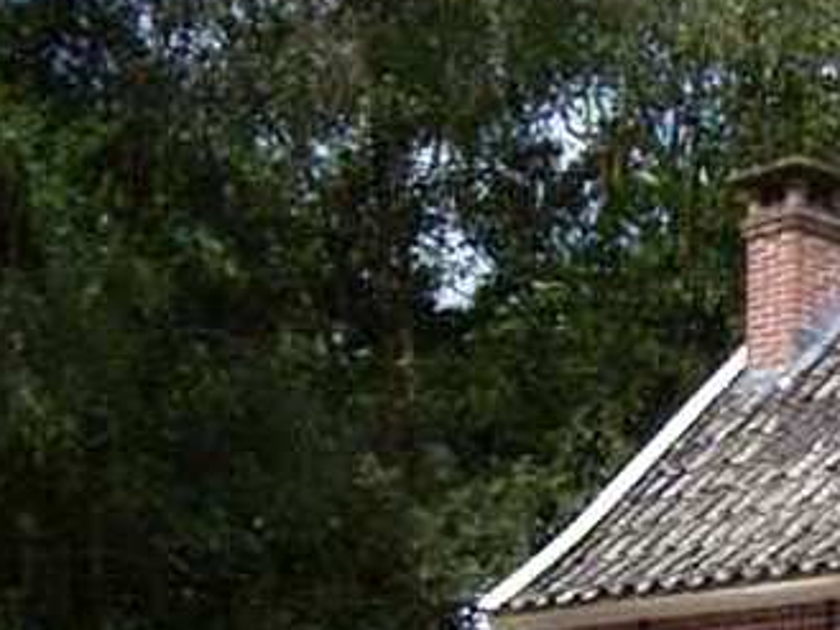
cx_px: 1210
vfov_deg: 13.9
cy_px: 635
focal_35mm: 105
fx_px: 2549
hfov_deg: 17.1
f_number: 4.8
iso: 80
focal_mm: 6
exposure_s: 1/682
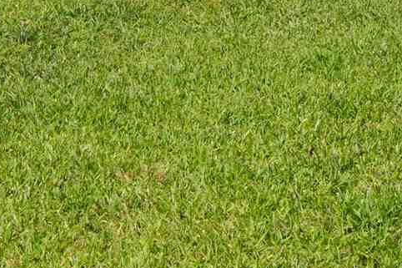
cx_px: 153
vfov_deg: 7.9
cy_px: -483
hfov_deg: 13.4
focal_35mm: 153
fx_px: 1708
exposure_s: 1/250
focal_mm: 24
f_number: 8
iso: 125
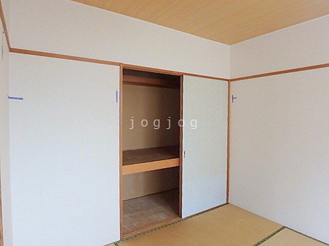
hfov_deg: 79.0
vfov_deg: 63.4
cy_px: 123
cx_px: 164
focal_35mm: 21
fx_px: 200
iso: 200
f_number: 3.5
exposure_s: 1/40
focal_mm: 3.7
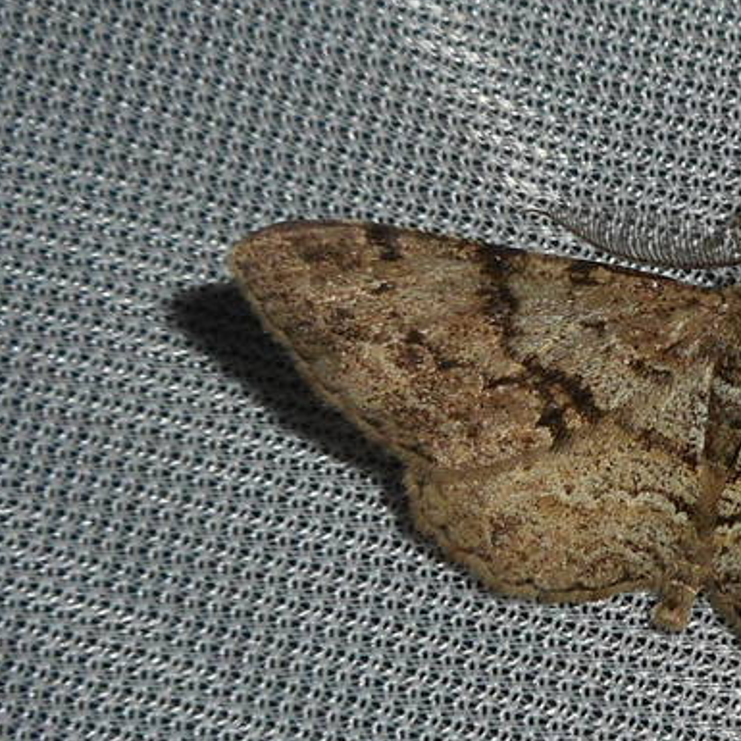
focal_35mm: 49
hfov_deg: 32.3
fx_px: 1187
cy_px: 423
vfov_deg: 34.6
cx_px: 715
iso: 80
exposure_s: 1/25
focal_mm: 4.5
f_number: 10.5
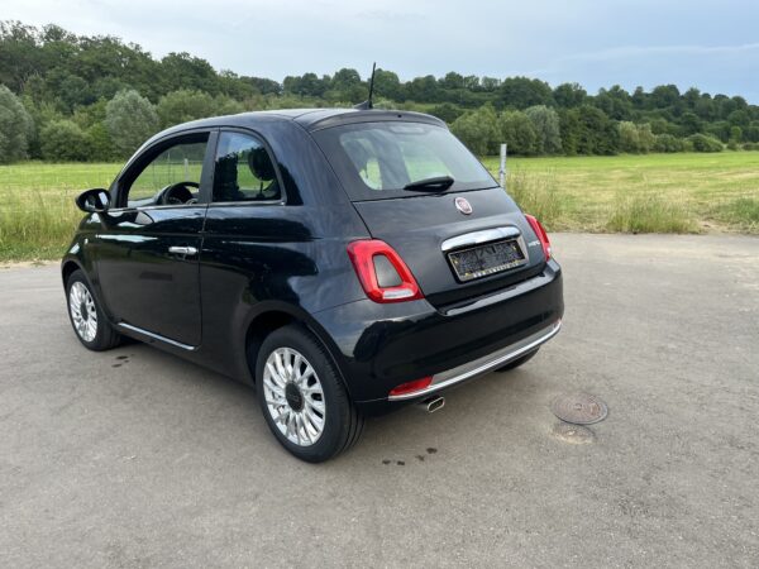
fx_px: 570
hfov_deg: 67.3
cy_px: 284
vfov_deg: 53.1
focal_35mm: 26
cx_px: 380
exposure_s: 1/163
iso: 40
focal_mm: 5.1
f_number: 1.6
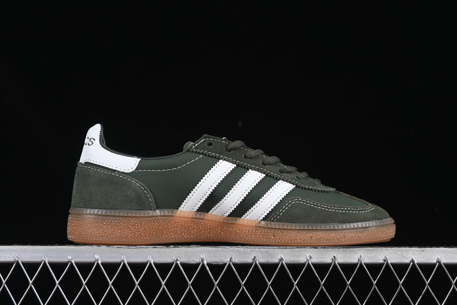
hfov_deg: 26.0
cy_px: 147
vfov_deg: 17.5
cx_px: 231
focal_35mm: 78
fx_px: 990
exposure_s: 1/60
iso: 160
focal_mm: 50
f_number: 7.1
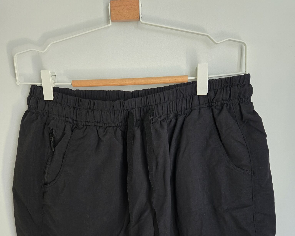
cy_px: 178
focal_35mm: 30
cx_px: 148
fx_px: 262
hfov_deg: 58.8
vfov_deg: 46.7
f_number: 1.8
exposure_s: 1/60
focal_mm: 5.4
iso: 800
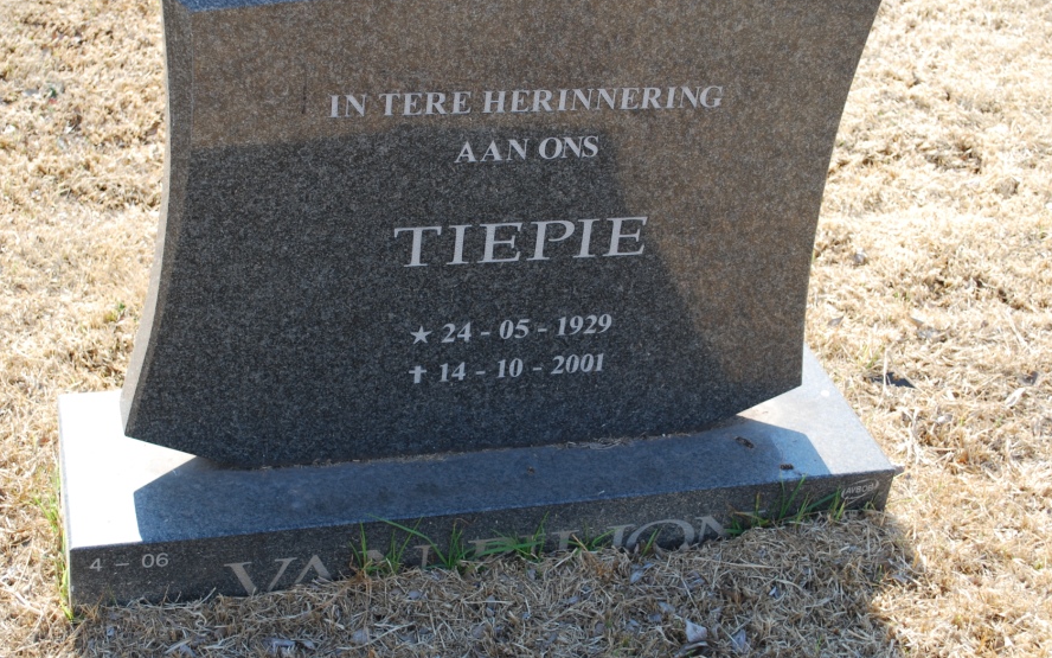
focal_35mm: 60
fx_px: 1720
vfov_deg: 21.6
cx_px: 505
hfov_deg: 34.0
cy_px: 277
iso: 140
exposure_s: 1/125
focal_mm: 34
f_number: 5.6
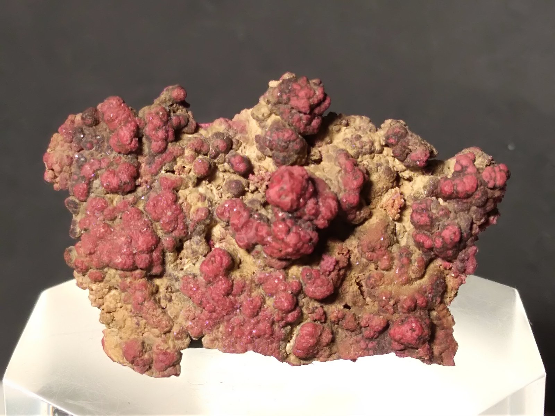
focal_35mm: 26
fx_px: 417
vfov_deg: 53.1
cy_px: 208
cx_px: 278
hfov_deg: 67.3
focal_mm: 3.54
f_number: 2
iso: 100
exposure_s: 1/140
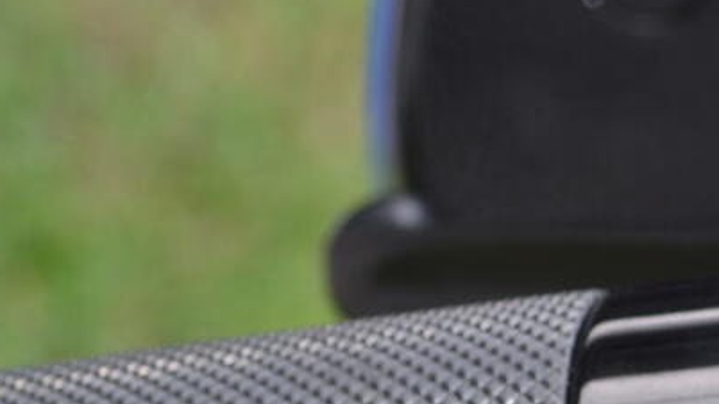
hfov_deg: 7.2
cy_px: -46
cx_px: 792
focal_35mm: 297
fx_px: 5662
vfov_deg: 4.1
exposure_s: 1/160
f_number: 5
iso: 100
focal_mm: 38
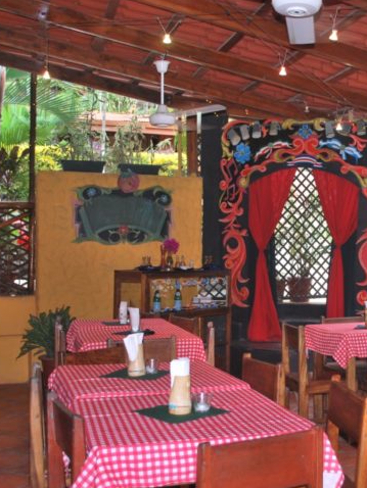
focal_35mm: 51
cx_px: 295
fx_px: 720
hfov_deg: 28.0
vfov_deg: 37.5
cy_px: 244
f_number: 4
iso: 200
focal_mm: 22
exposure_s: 1/60
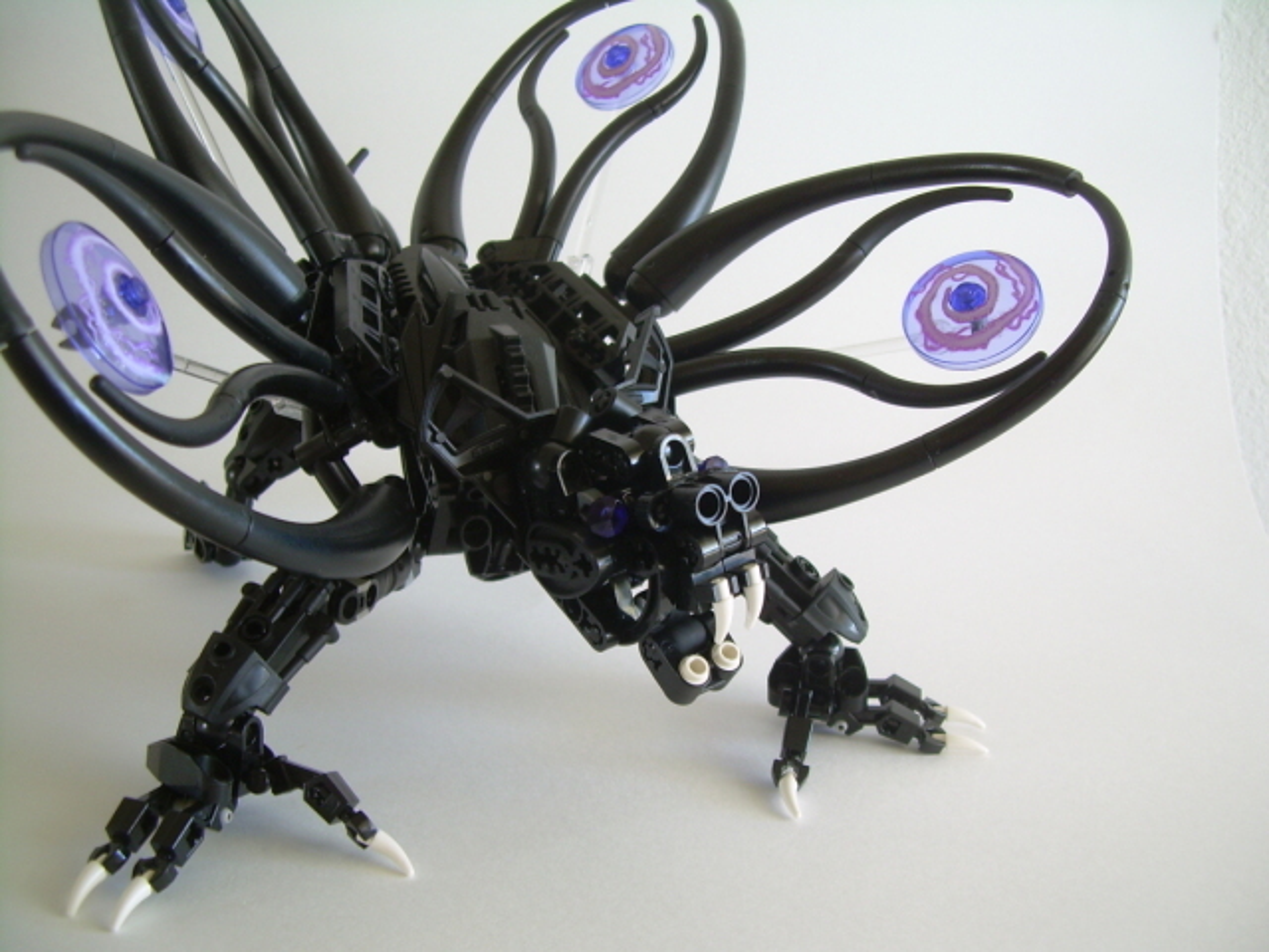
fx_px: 1393
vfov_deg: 37.7
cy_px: 476
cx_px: 634
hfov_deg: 49.0
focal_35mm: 38
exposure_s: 1/11.3
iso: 50
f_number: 2.8
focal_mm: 6.3
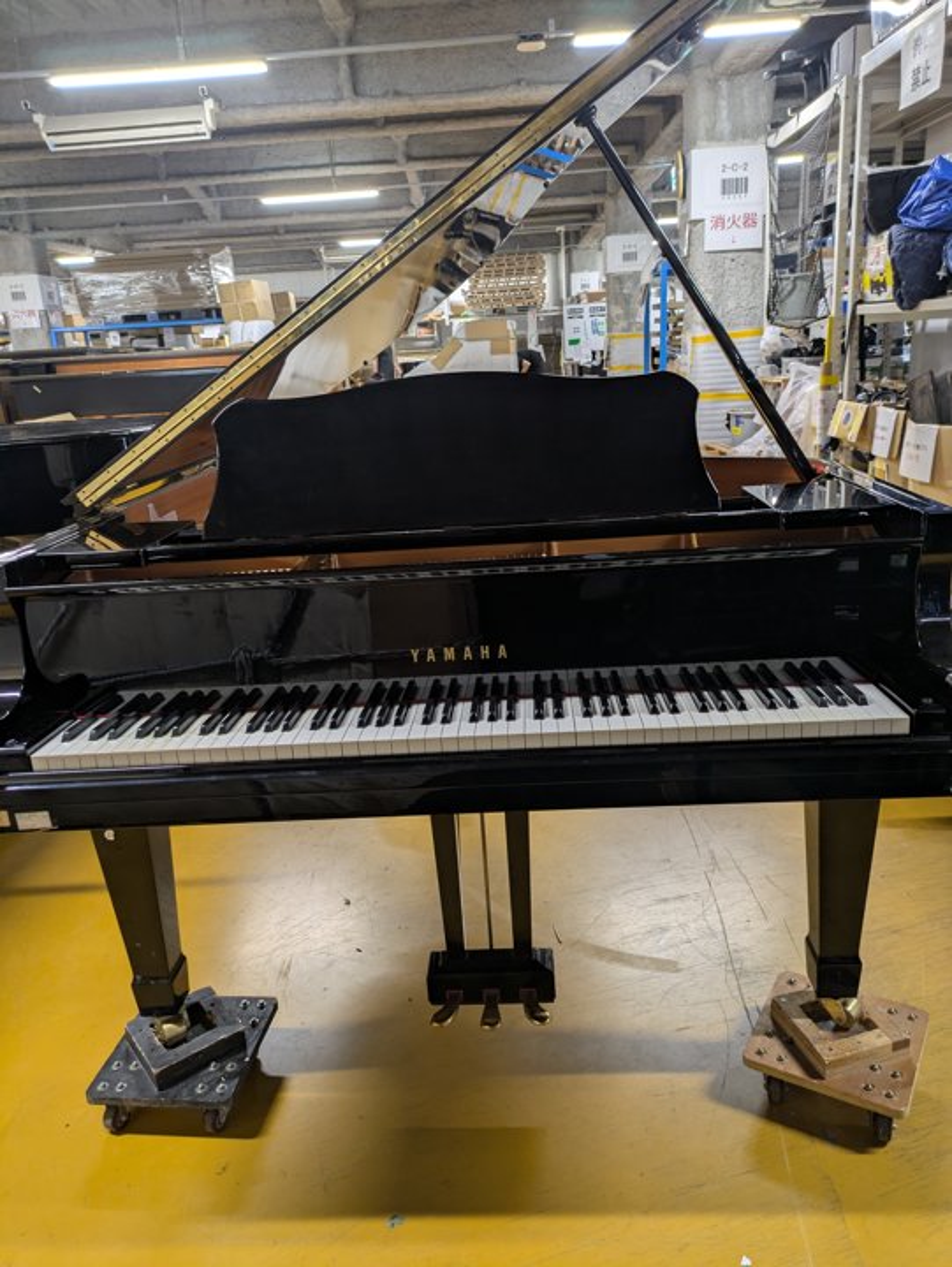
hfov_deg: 54.9
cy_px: 634
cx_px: 476
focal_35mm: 25
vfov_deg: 69.4
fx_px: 916
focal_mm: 5.43
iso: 128
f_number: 1.89
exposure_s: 1/30
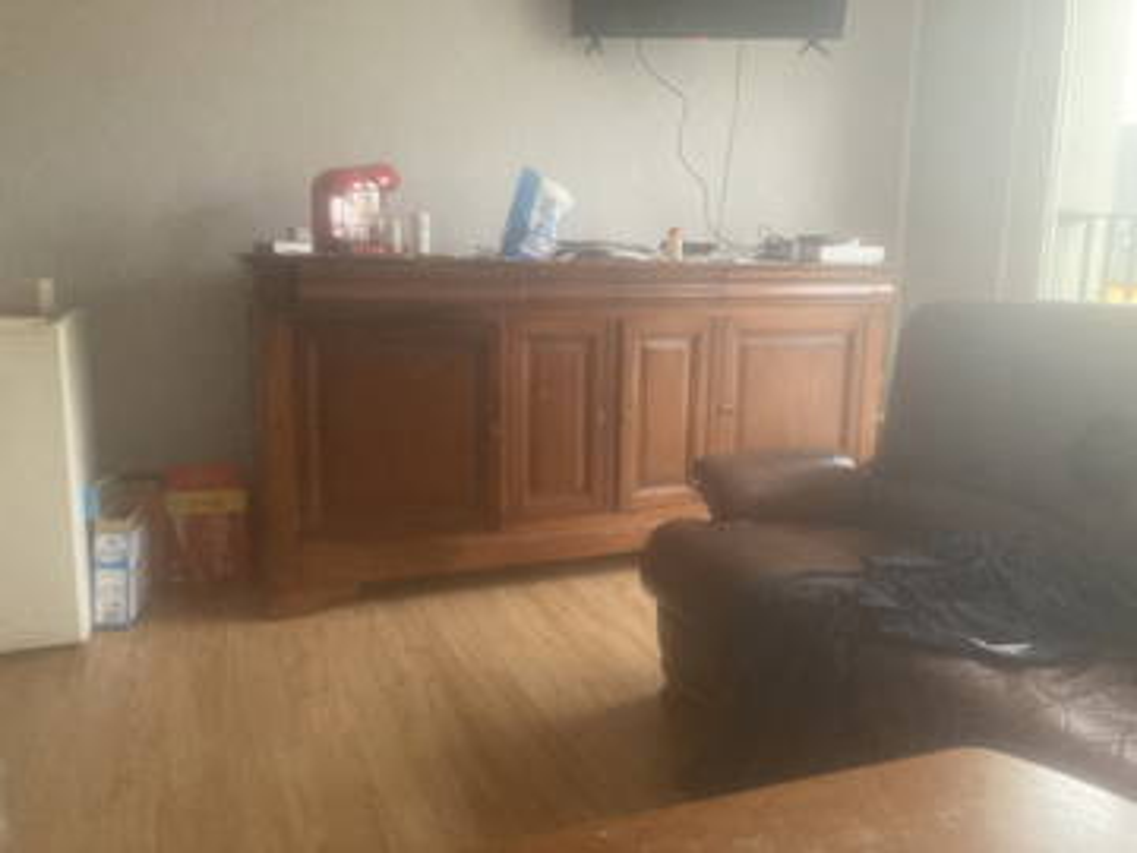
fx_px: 920
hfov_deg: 63.4
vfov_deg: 49.7
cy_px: 426
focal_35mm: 28
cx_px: 568
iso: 320
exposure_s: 1/45
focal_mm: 3.99
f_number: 1.8
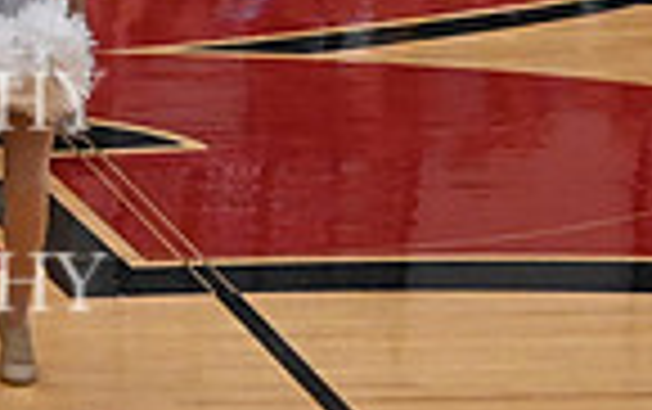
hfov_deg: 4.8
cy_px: 191
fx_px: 7614
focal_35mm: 428
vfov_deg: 3.1
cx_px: -544
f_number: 4
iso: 5000
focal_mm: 70
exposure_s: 1/400
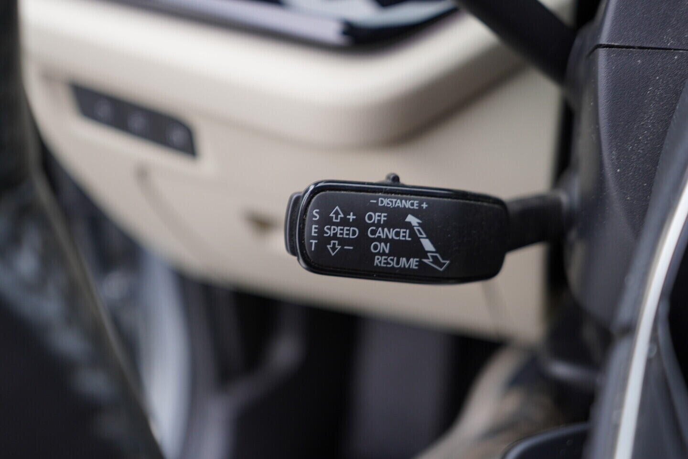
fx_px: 688
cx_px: 344
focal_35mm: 36
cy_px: 230
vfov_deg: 36.9
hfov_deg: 53.1
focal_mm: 24
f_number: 2.8
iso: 160
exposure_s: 1/40
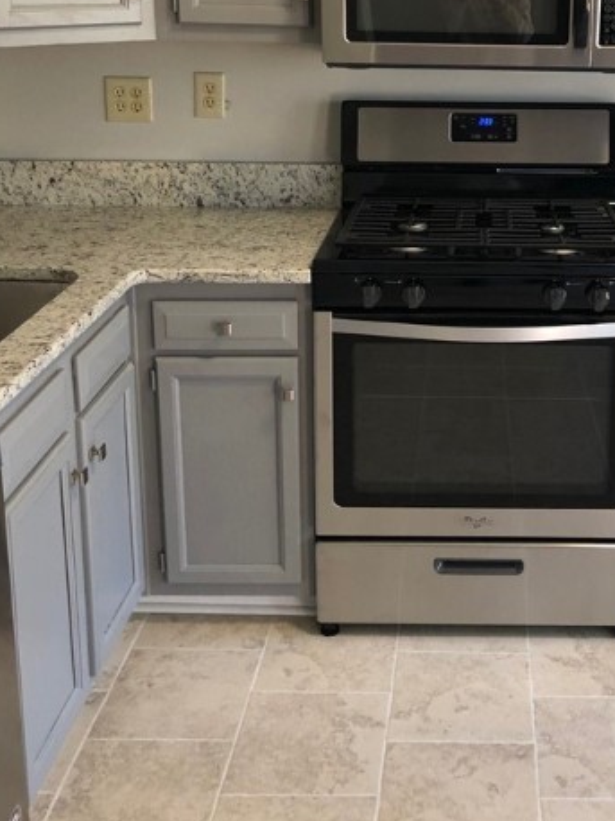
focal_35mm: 47
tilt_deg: -11.5
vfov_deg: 39.3
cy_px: 201
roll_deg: +0.3
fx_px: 1114
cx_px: 466
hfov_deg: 30.3
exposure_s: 1/24
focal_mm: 4
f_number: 1.8
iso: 40
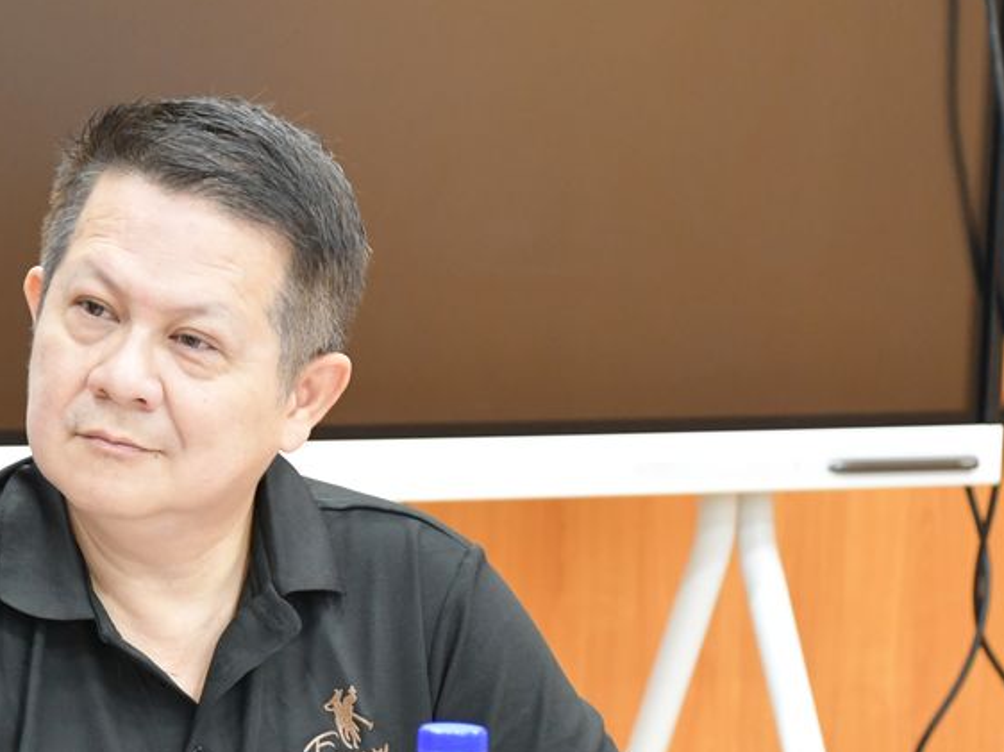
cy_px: 572
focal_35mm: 184
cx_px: 247
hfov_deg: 10.7
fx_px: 5334
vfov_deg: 8.1
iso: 3200
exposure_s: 1/80
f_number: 5
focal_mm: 70
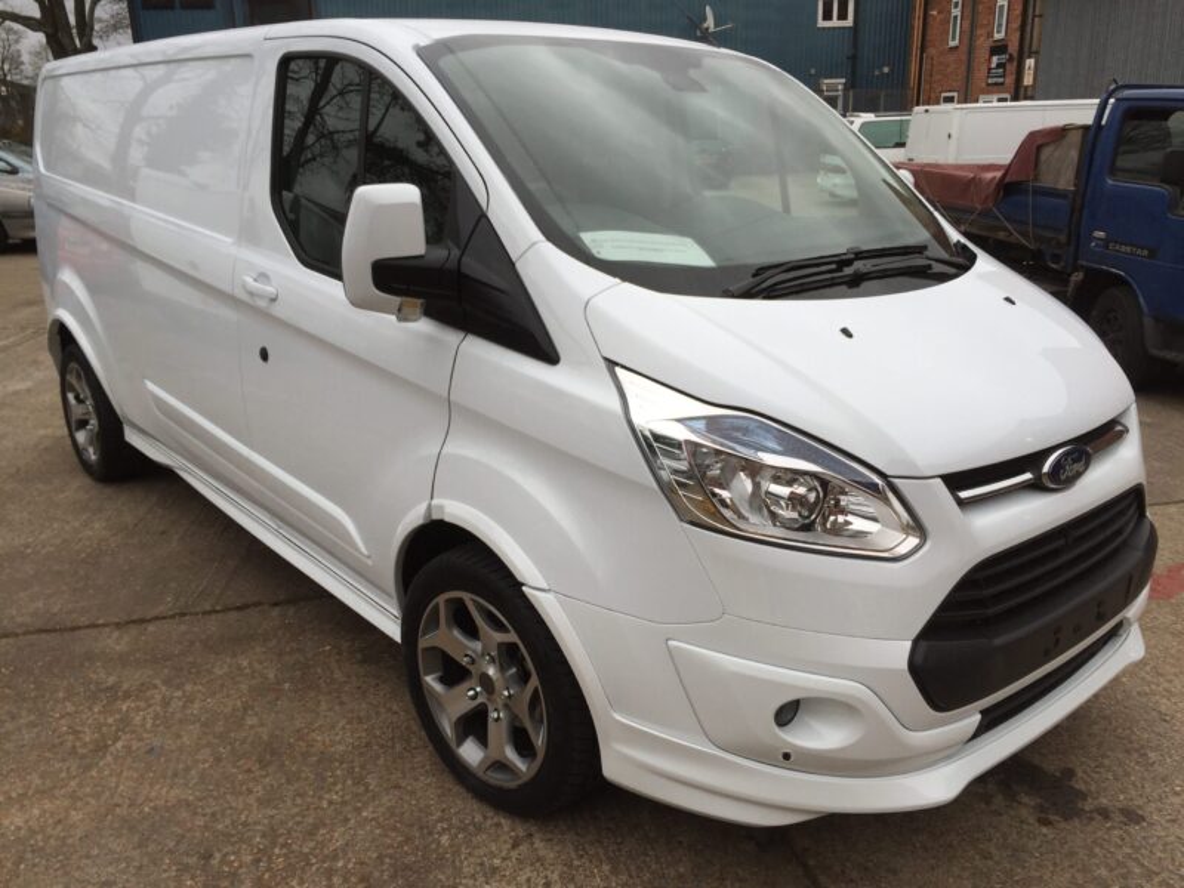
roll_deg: +0.8
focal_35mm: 29
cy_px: 444
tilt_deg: -17.3
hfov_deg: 61.7
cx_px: 592
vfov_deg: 48.2
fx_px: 992
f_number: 2.2
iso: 32
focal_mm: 4.15
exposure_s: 1/295
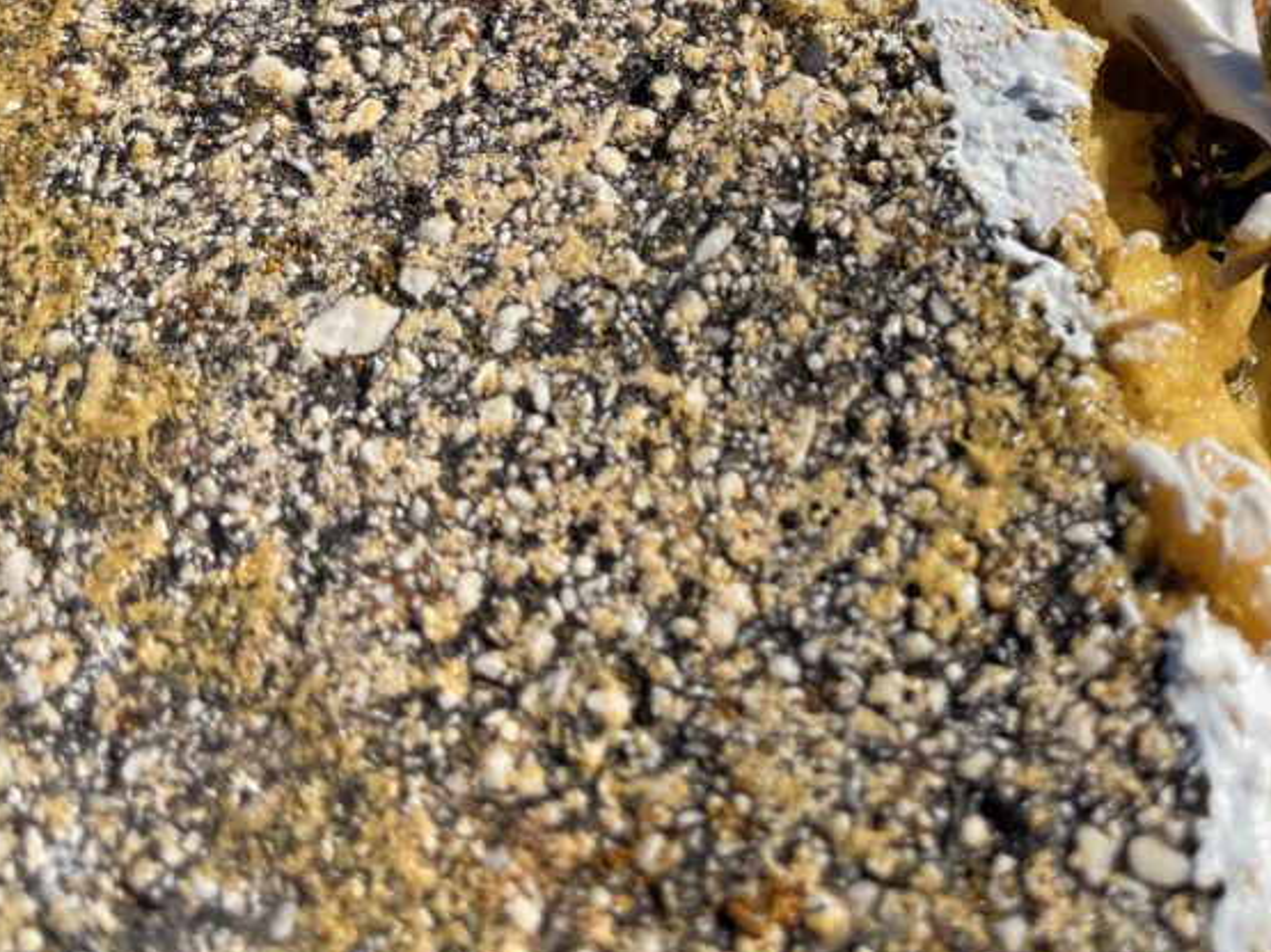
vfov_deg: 29.2
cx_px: 907
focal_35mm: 48
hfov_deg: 38.9
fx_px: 1762
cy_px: 126
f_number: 1.6
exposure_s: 1/4292
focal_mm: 4.2
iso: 32
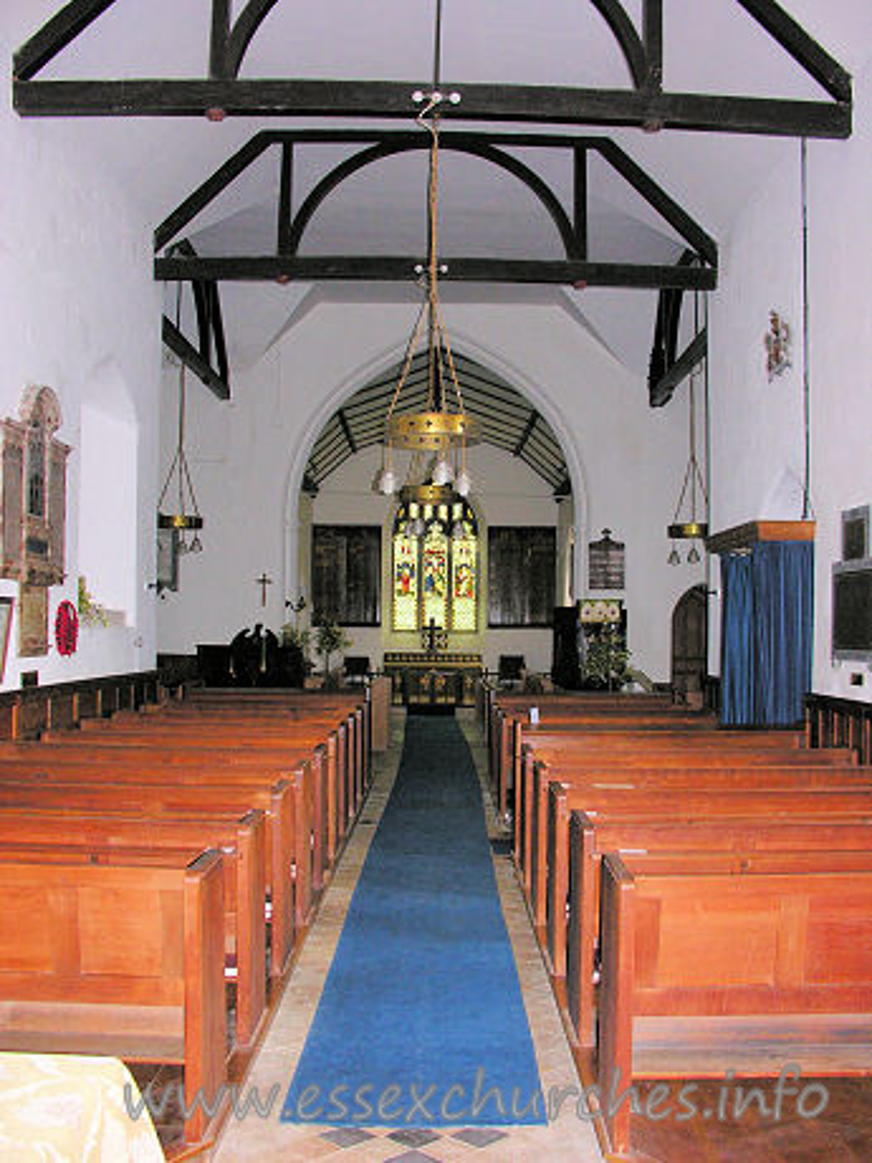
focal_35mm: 35
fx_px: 1176
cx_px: 436
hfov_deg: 40.7
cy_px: 582
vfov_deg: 52.6
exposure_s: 1/60.1
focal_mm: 8.9
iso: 200
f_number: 2.8
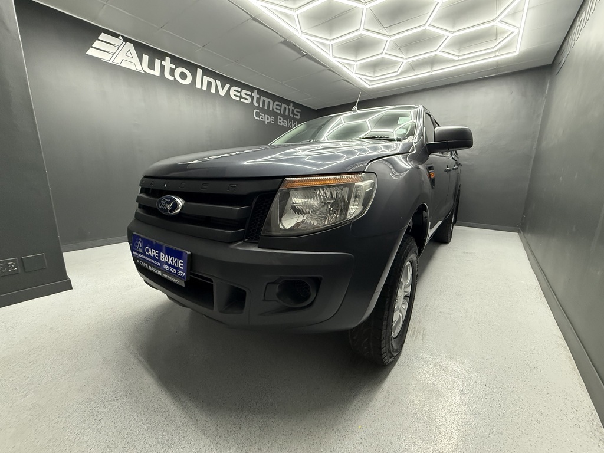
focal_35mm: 14
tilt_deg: -12.0
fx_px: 244
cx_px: 302
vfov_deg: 85.7
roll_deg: -1.2
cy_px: 226
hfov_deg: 102.1
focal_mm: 2.22
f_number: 2.2
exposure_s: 1/100
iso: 640
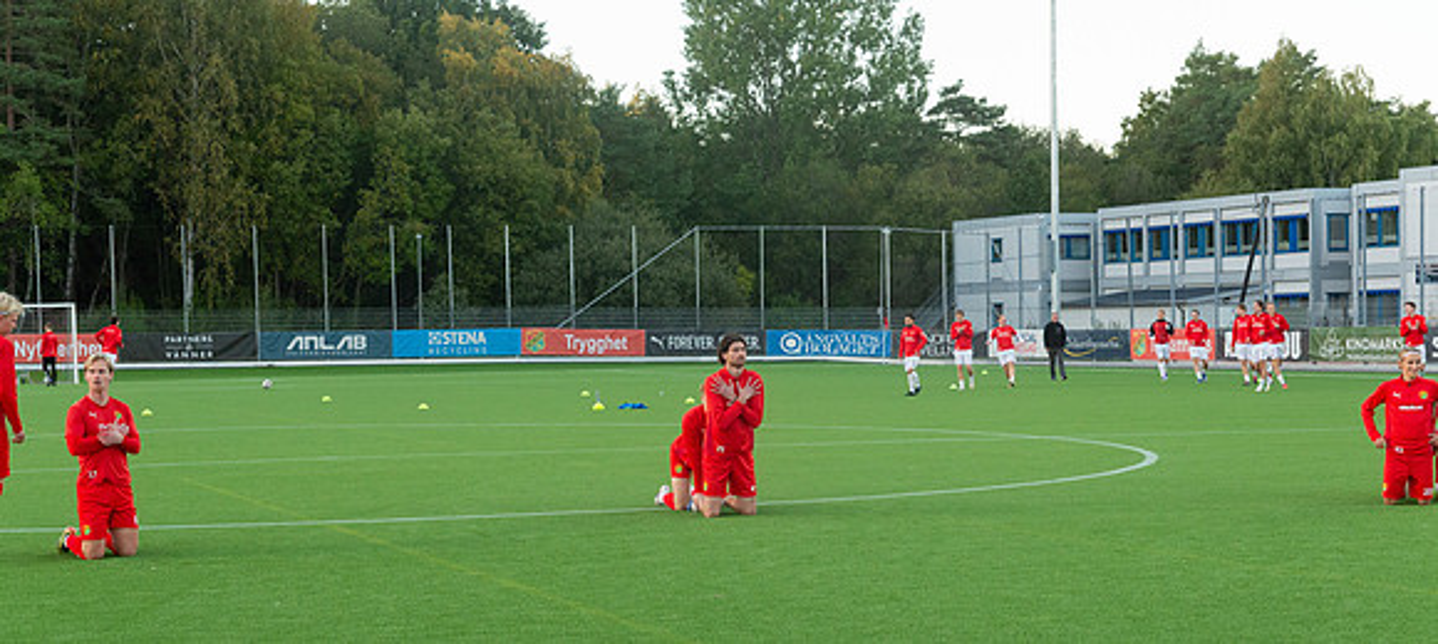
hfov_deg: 33.4
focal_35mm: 66
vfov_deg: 15.3
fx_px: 2397
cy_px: 480
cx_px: 719
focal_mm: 60
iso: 2500
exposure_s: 1/640
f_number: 4
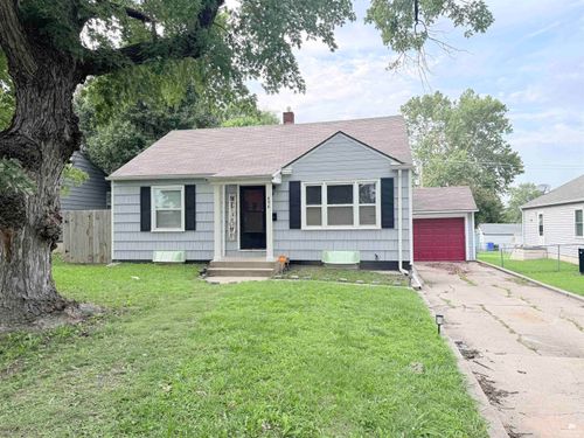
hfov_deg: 71.6
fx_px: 405
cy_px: 219
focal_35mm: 24
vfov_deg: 56.8
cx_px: 292
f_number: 1.78
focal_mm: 6.76
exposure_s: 1/539
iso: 100
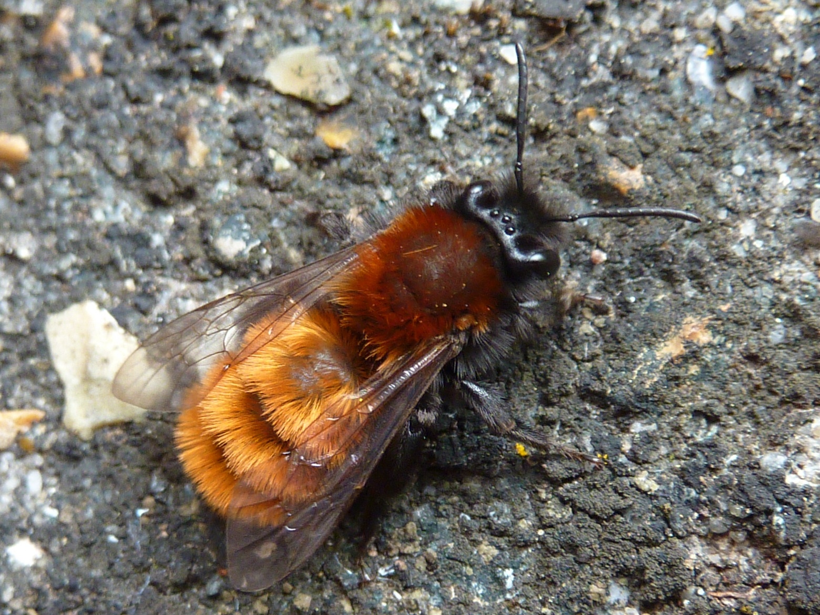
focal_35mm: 35
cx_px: 410
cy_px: 308
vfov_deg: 40.7
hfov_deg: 52.6
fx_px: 829
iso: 160
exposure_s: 1/30
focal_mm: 5.7
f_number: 3.5
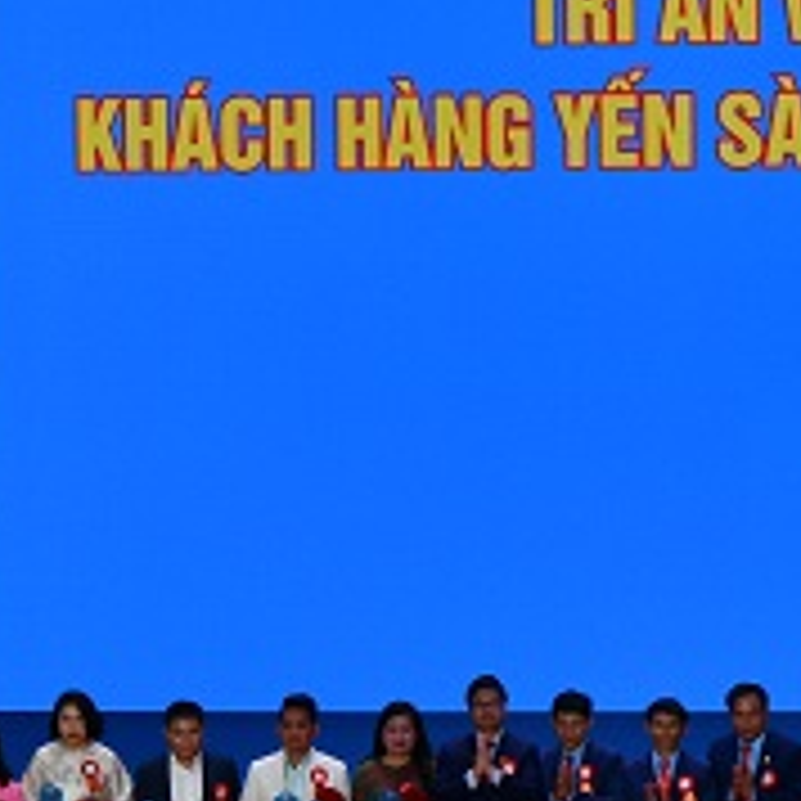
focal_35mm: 206
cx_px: 644
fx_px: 5393
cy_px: 243
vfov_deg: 8.5
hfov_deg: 8.5
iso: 400
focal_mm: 48
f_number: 11
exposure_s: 1/80
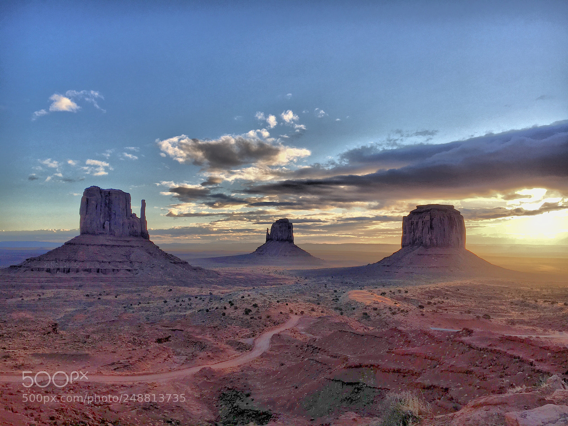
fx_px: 476
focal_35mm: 29
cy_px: 213
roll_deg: +0.2
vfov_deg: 48.2
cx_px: 284
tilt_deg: +3.2
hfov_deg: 61.7
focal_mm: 4.15
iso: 25
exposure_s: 1/641
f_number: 2.2
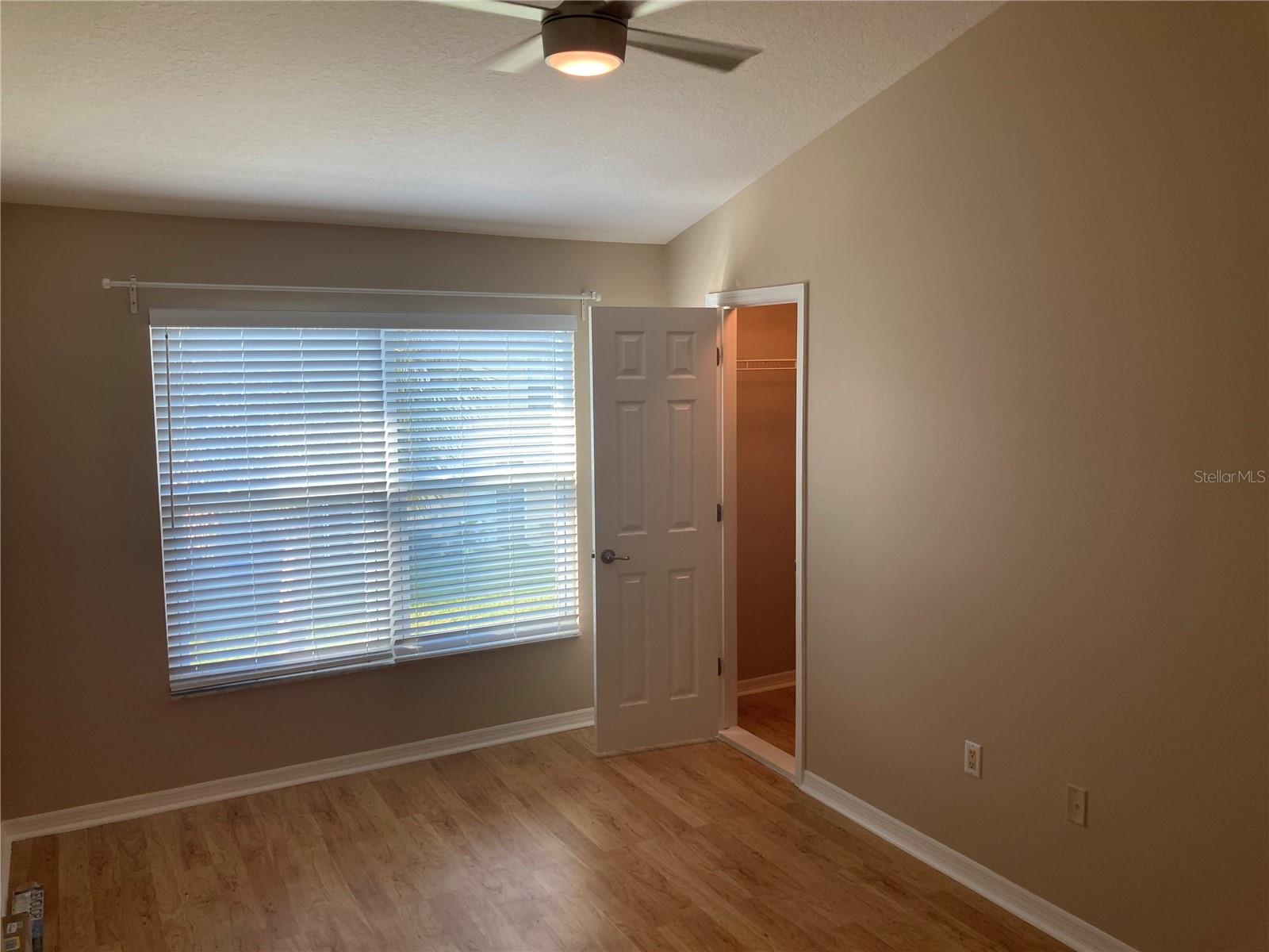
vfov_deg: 49.7
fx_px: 1026
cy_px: 476
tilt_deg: -5.1
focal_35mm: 28
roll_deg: +1.1
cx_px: 634
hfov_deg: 63.4
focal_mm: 3.99
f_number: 1.8
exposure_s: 1/120
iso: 64
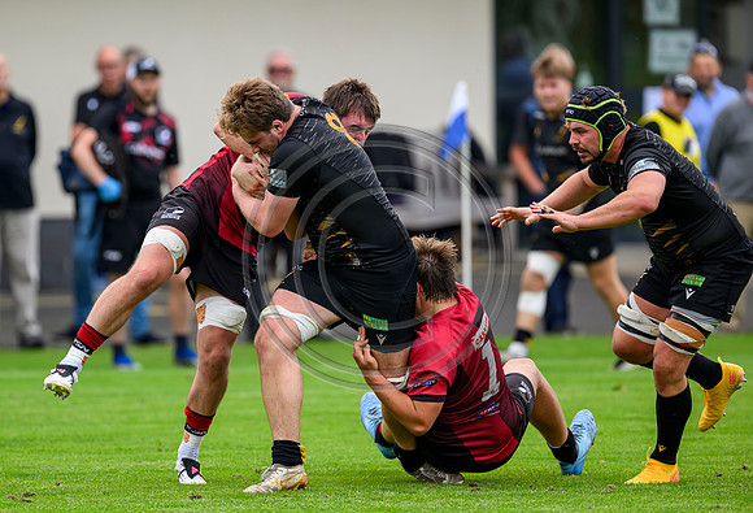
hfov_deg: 4.6
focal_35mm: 450
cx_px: 330
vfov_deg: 3.1
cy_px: 235
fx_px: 9472
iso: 500
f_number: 3.5
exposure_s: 1/2000
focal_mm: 400
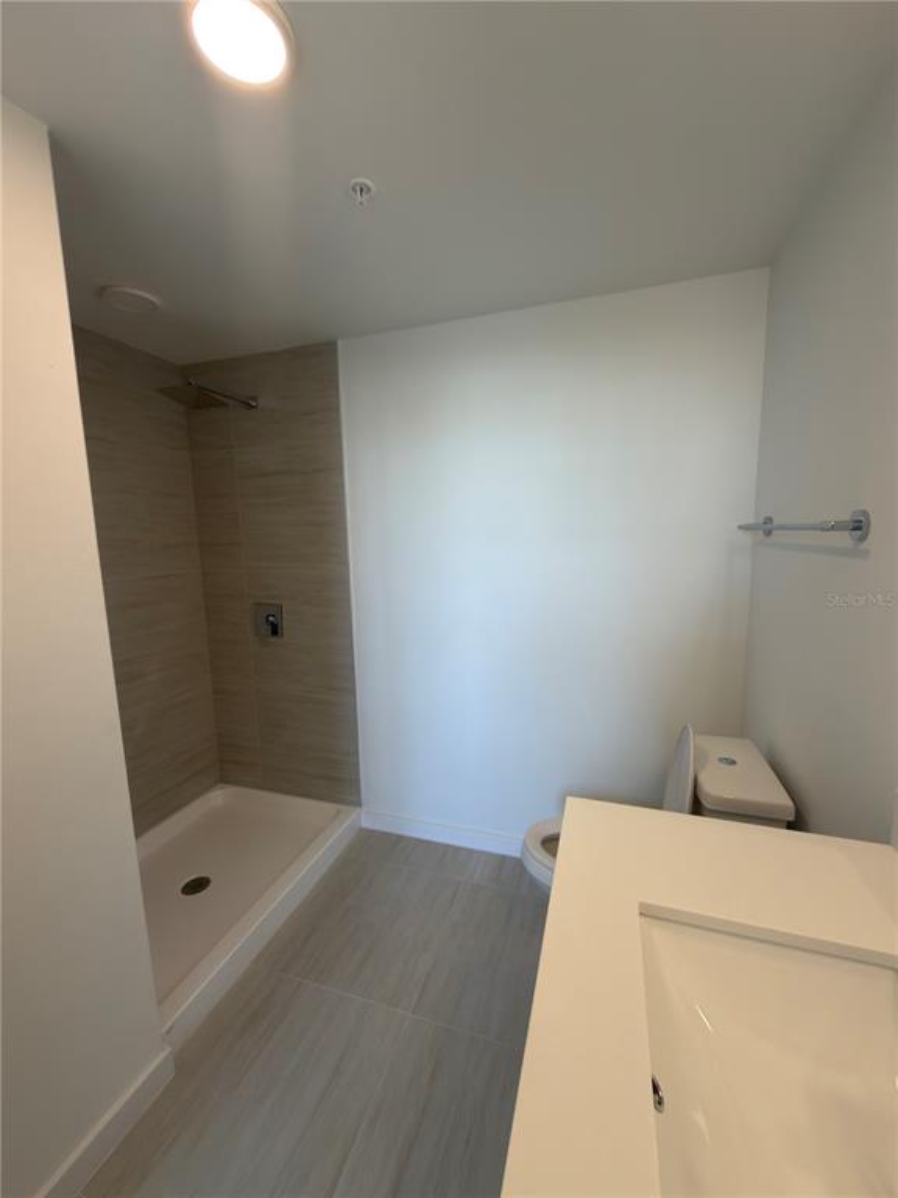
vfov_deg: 102.1
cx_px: 449
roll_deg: +1.7
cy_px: 599
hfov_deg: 85.7
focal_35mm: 14
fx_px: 484
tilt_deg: -6.0
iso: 50
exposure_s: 1/40
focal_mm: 2.22
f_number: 2.2
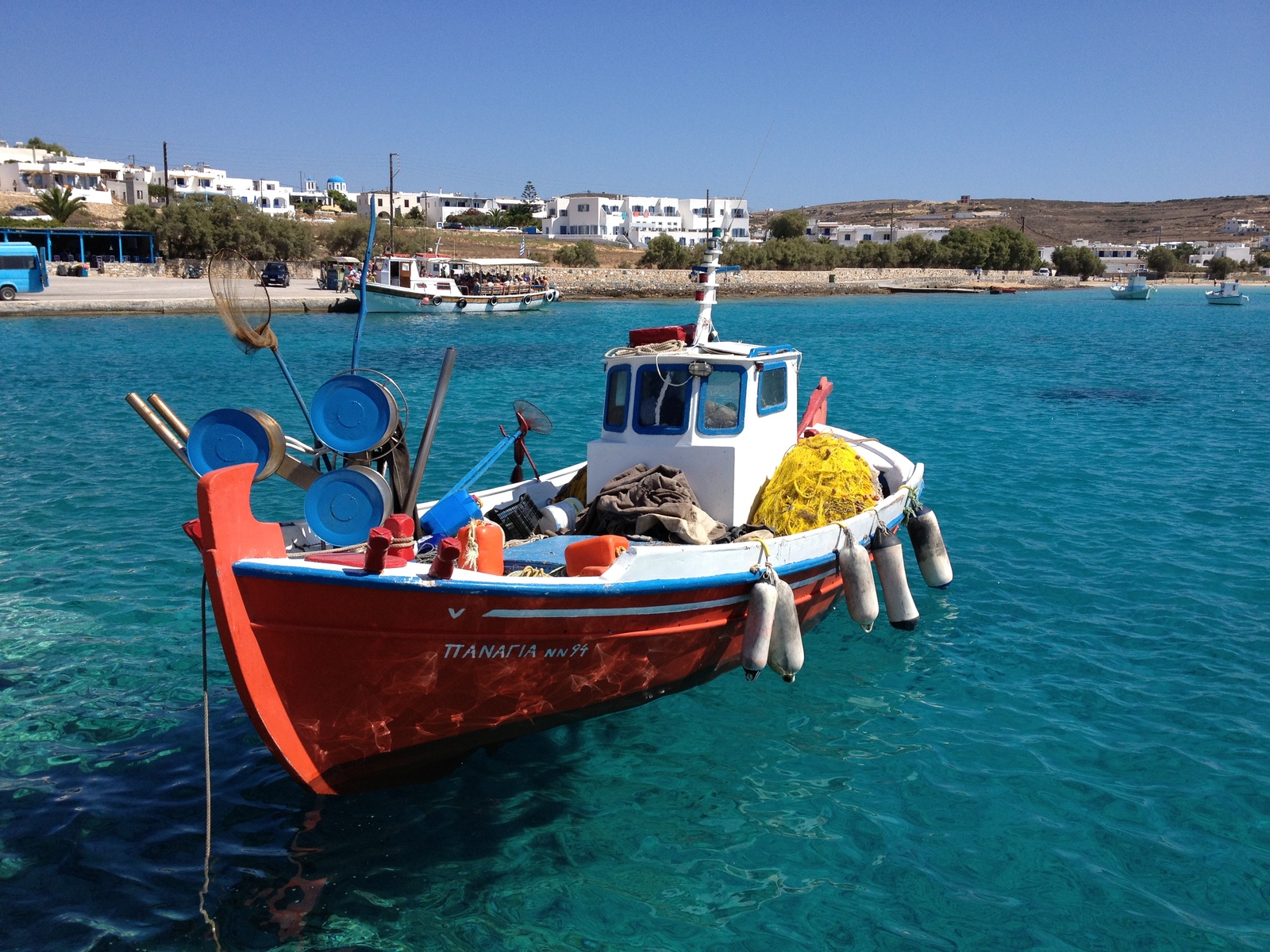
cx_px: 635
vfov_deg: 40.7
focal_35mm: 35
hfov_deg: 52.6
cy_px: 476
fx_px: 1284
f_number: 2.4
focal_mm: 4.28
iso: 50
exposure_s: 1/1842
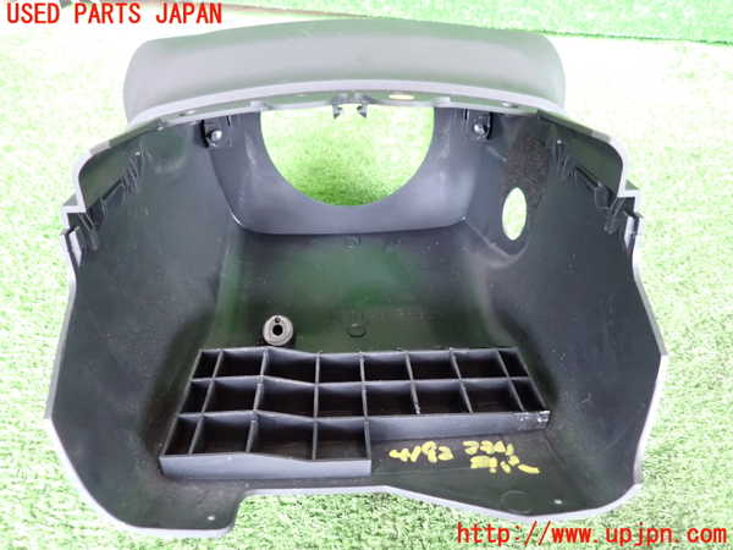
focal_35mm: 25
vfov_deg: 54.9
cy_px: 275
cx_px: 366
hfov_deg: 69.4
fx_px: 529
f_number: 2
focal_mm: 4.5
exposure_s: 1/60
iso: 1250
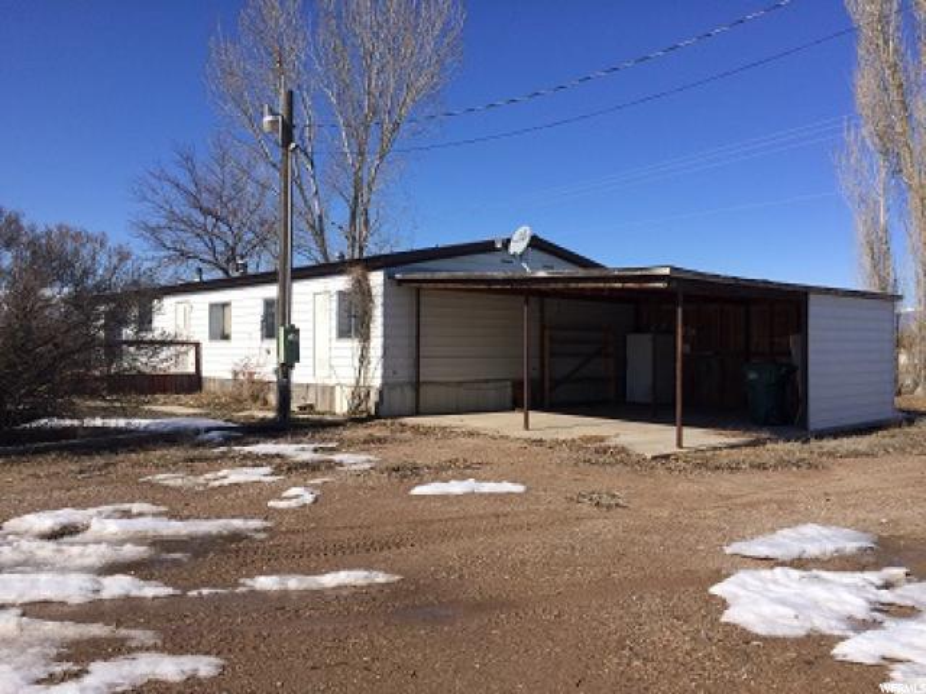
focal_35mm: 29
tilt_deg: -0.9
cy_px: 347
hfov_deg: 61.7
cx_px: 463
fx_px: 776
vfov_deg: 48.2
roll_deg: +0.3
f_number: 2.2
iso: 32
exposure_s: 1/3731
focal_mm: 4.15
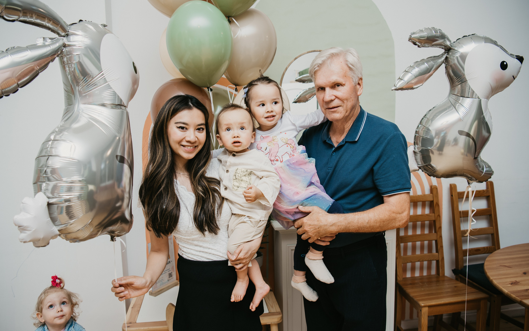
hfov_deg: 62.9
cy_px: 168
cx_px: 251
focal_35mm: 30
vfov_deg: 41.8
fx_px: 433
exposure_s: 1/160
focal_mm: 27
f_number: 3.5
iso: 125
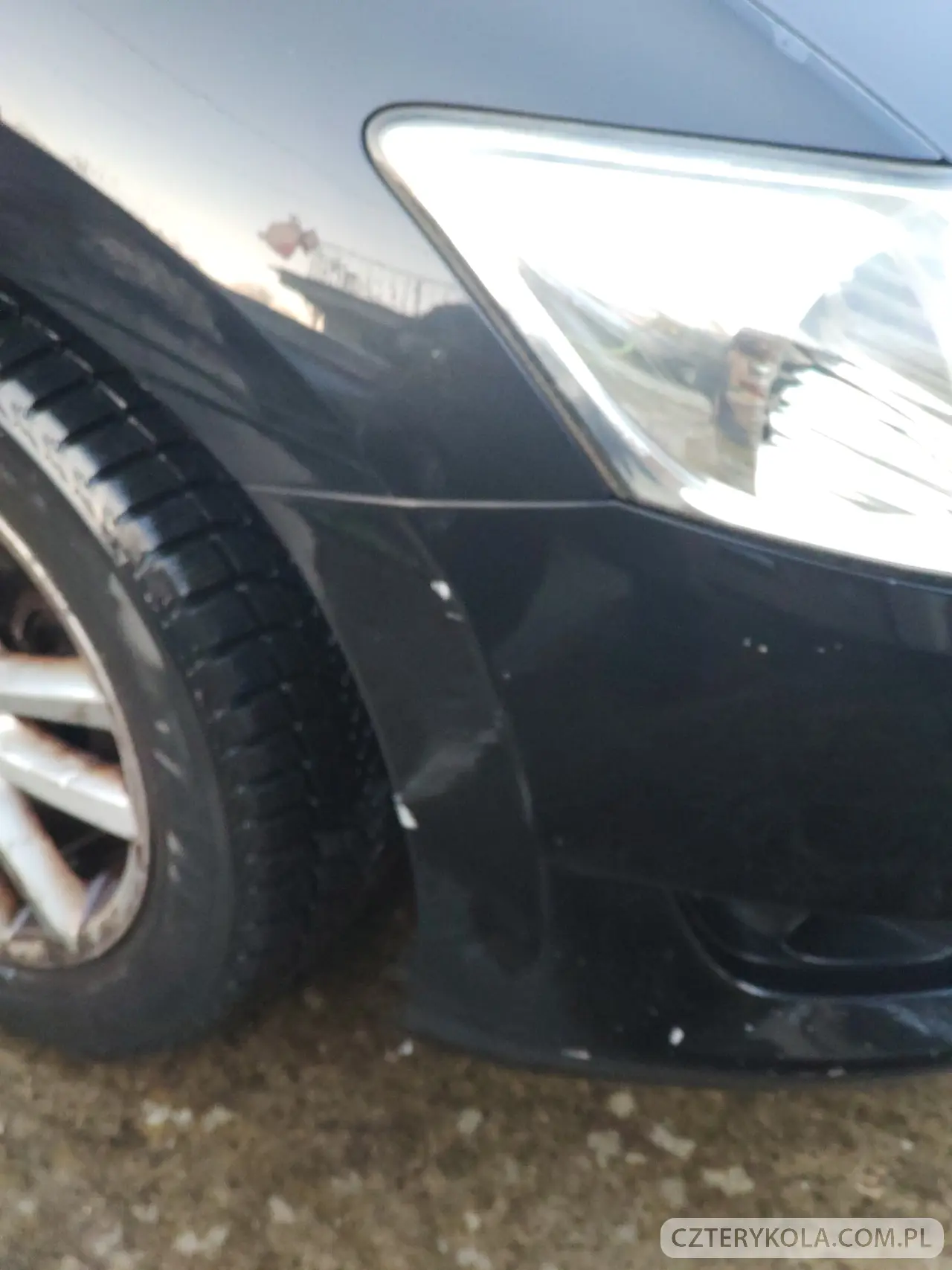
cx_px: 476
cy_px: 635
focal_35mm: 52
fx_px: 1907
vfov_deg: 36.8
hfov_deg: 28.0
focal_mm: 5.54
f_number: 2.4
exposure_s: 1/50
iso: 607
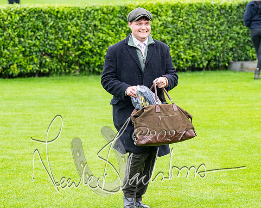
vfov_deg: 6.2
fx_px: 1920
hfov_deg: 7.8
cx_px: 156
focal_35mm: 249
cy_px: 99
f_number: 4
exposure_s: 1/500
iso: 1000
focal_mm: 140
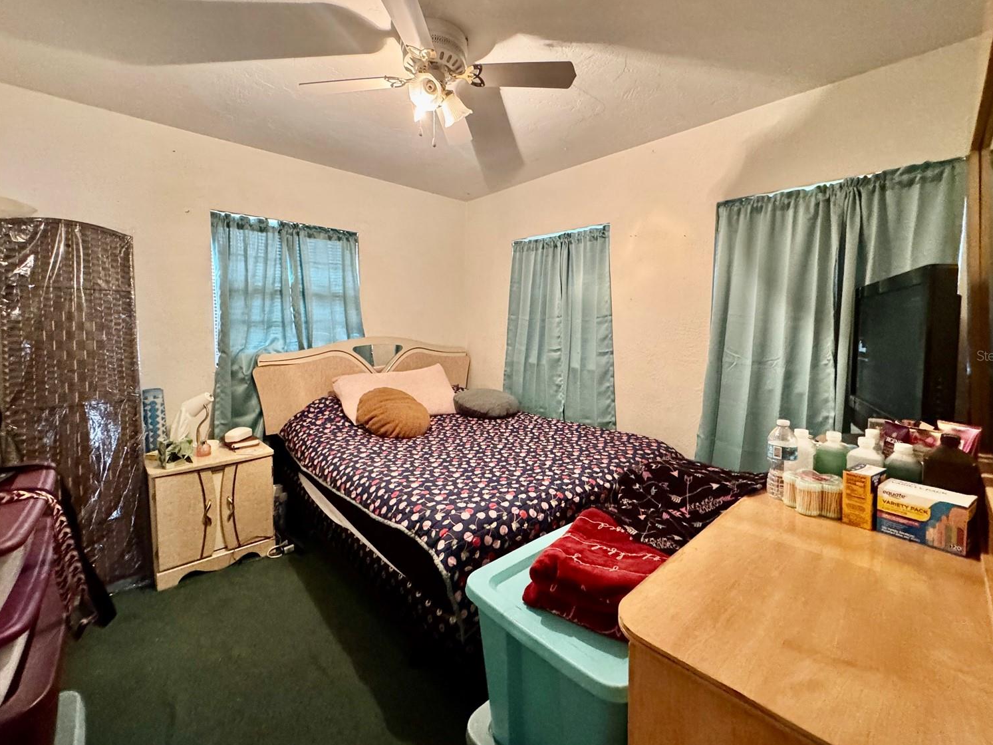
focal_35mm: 15
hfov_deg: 98.2
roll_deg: -0.6
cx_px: 507
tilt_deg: -5.2
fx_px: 430
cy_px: 355
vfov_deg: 81.7
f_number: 2.2
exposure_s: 1/60
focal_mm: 2.22
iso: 800
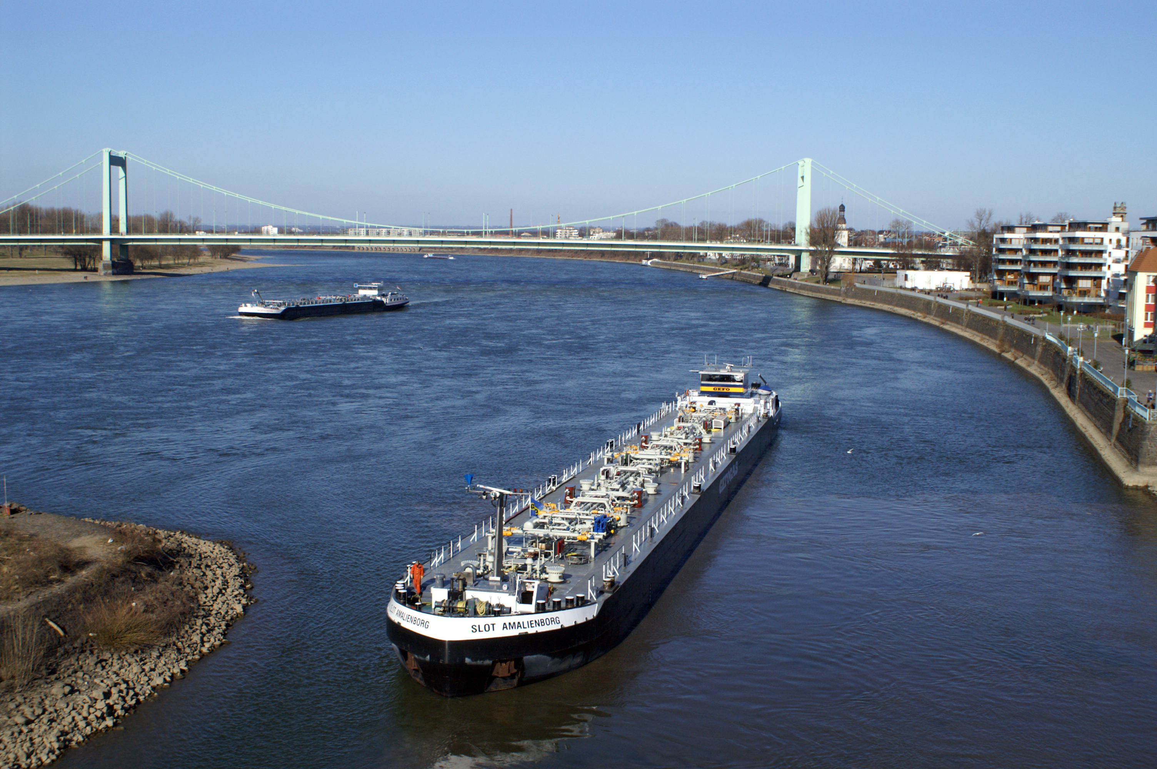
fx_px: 1349
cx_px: 578
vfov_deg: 31.8
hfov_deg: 46.4
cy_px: 384
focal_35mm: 42
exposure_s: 1/2000
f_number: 8
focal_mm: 28
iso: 400
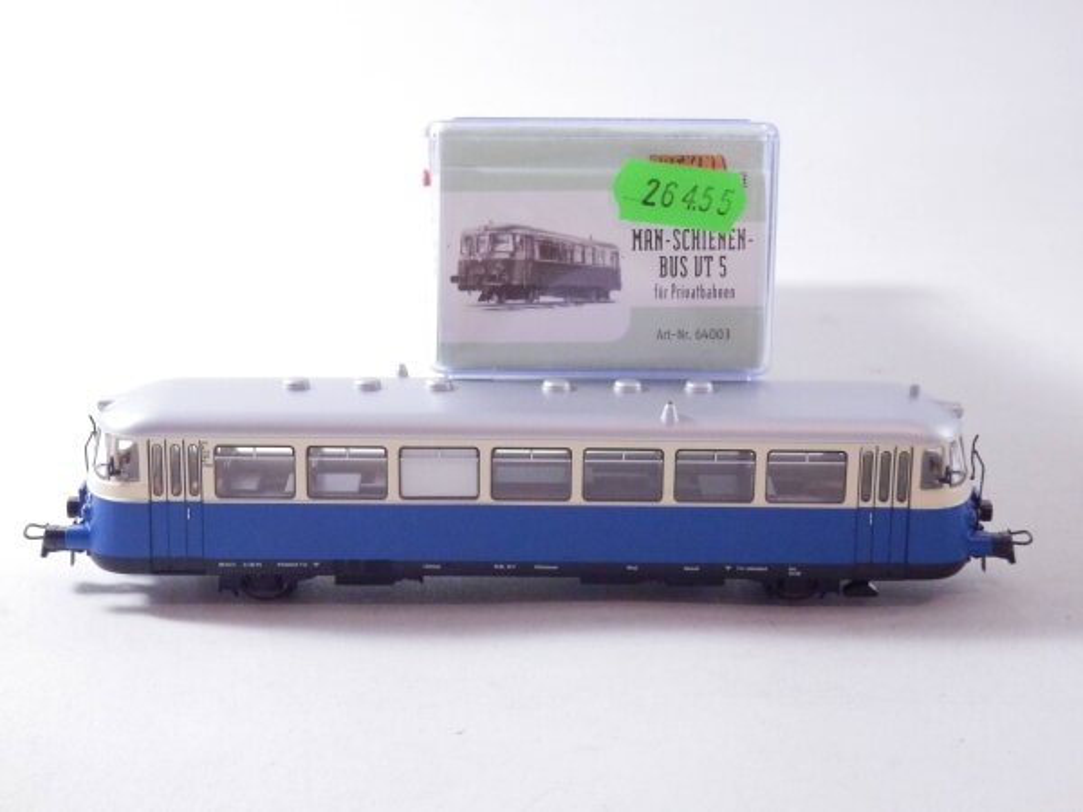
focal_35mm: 66
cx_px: 542
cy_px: 406
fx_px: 2065
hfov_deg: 29.4
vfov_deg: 22.3
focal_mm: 11.9
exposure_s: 1/160
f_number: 4.4
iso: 1250
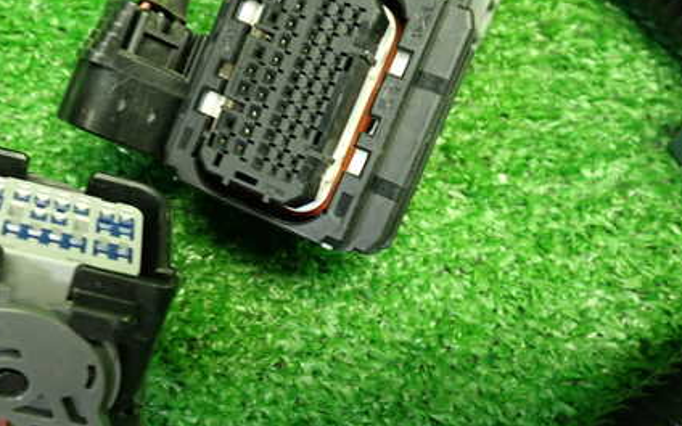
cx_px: 211
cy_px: 172
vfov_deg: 28.5
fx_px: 836
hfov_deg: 43.5
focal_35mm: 45
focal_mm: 5.4
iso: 400
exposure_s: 1/30
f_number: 2.3
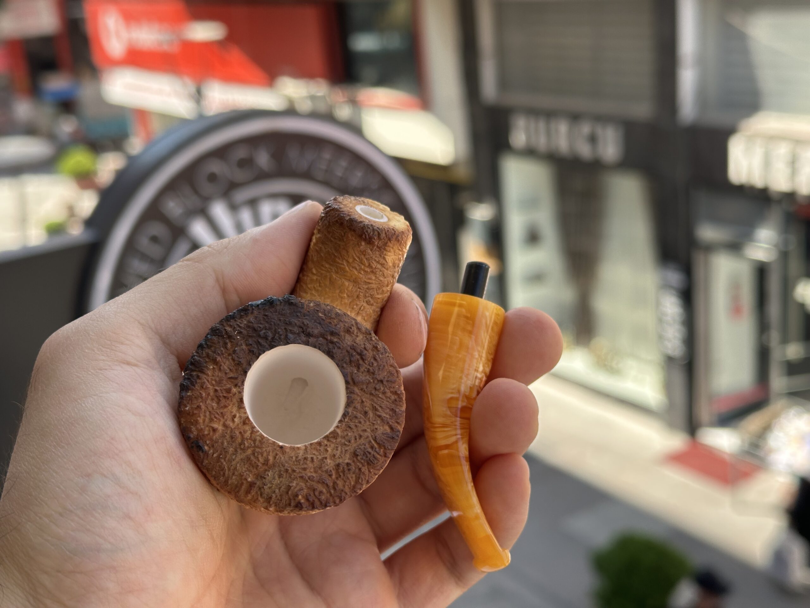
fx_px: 1123
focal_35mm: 48
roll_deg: +5.2
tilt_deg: -17.4
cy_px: 304
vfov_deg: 30.3
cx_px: 405
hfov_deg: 39.7
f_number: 1.78
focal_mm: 6.86
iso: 64
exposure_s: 1/704
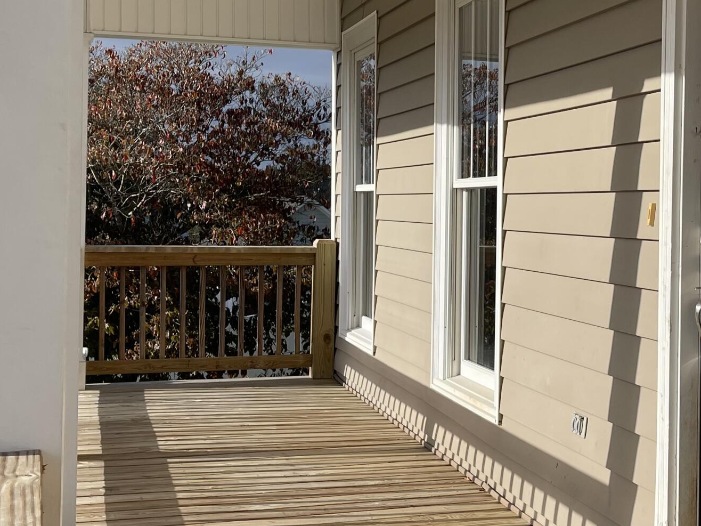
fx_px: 1154
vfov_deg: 25.6
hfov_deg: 33.0
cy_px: 208
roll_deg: -0.4
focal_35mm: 57
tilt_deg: +0.0
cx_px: 538
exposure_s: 1/5376
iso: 32
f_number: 1.6
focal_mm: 5.1
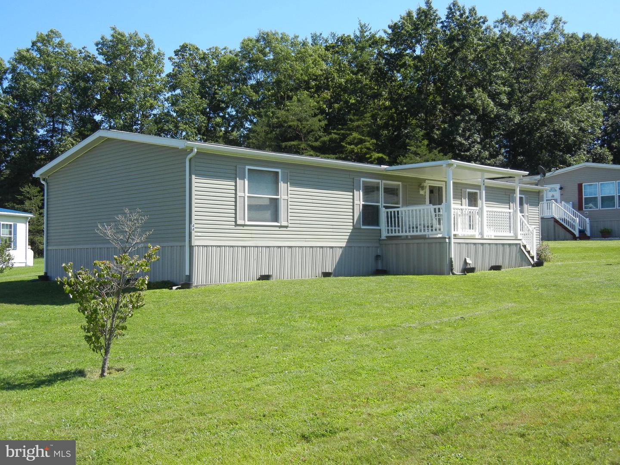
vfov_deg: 36.8
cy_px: 232
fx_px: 699
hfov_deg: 47.9
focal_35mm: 39
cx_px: 310
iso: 160
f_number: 3.7
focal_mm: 7.1
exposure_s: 1/746
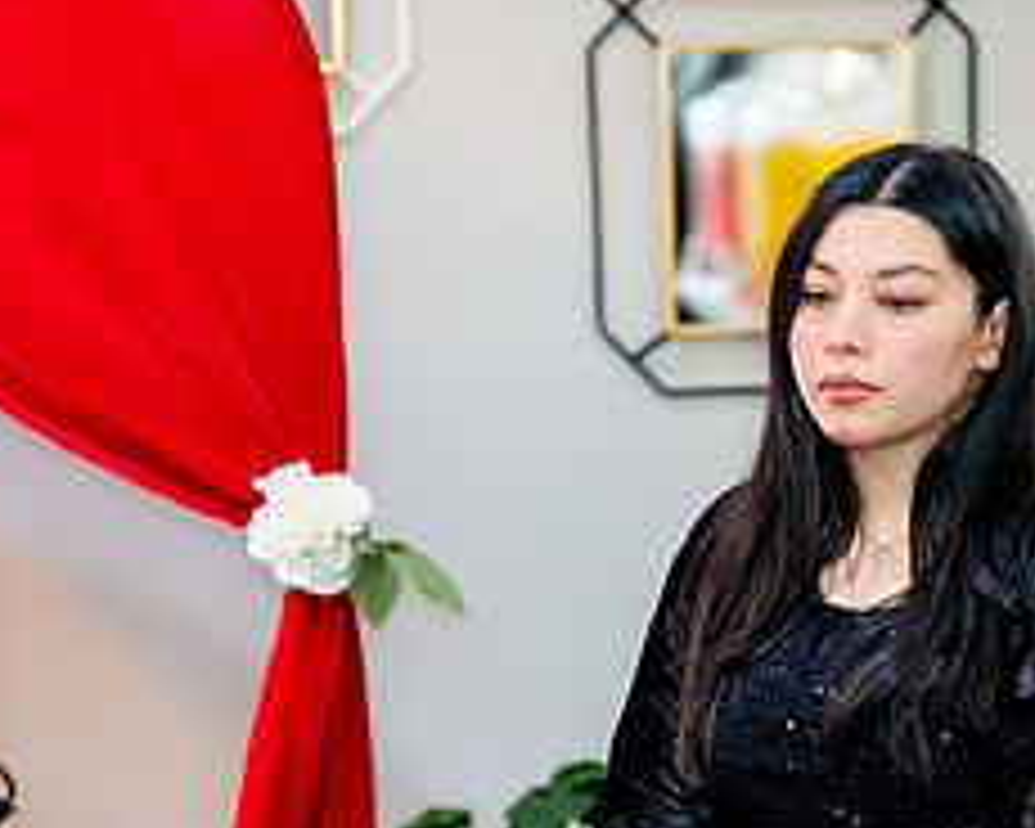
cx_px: 832
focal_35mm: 355
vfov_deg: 4.4
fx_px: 10874
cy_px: 565
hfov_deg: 5.4
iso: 1250
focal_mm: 150
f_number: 2
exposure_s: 1/200
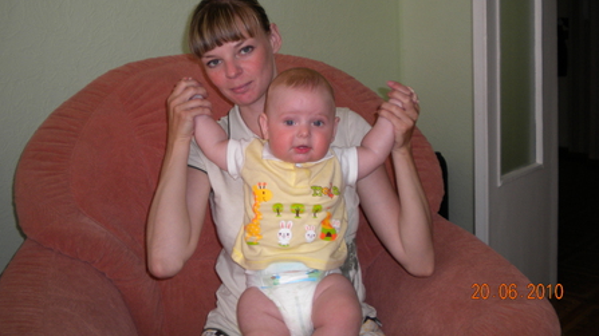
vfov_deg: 26.3
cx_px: 299
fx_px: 714
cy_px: 112
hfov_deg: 45.5
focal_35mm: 45
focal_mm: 7.4
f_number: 3.5
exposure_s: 1/30
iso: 100
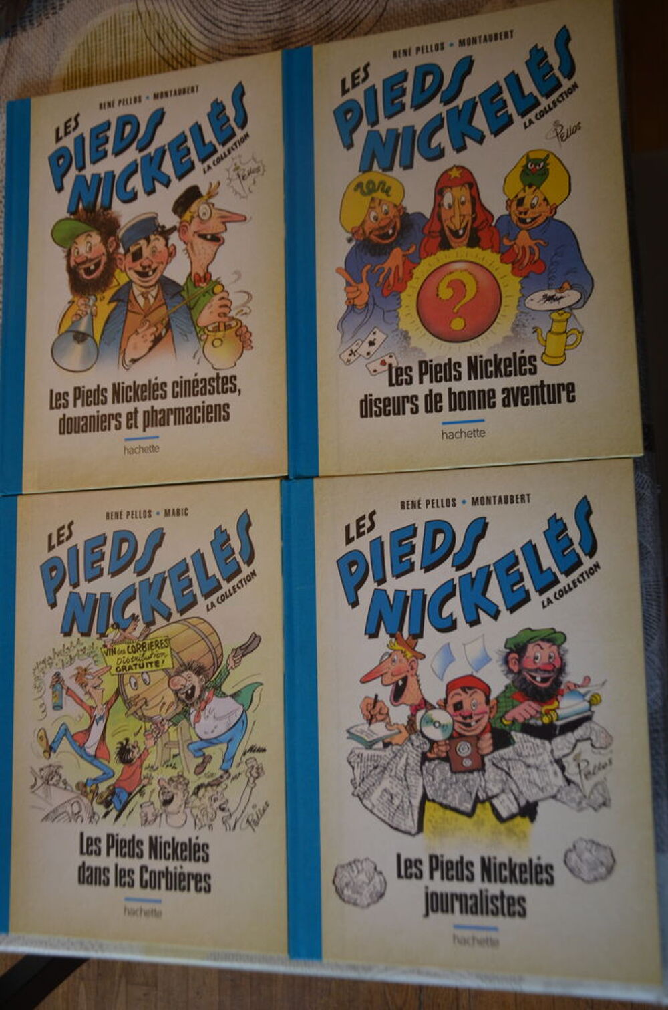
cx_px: 334
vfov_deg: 57.3
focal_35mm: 33
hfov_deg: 39.8
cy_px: 505
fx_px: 923
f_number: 4
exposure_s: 1/60
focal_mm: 22
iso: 500
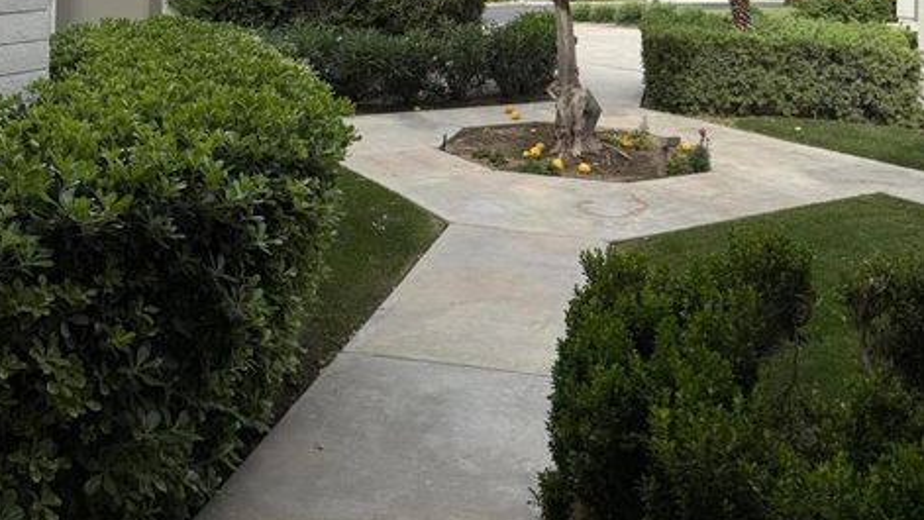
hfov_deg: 54.0
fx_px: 907
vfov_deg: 28.7
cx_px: 437
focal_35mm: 37
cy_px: -66
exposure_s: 1/3759
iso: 80
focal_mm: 6.76
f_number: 1.78
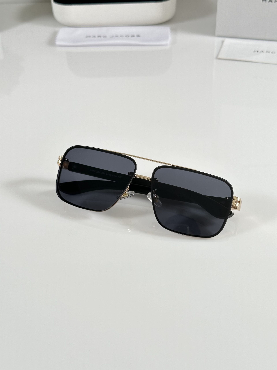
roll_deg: +2.5
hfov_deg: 30.3
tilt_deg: -37.8
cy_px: 185
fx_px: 512
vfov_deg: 39.7
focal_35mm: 48
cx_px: 138
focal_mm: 6.86
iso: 64
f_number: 1.78
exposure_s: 1/100
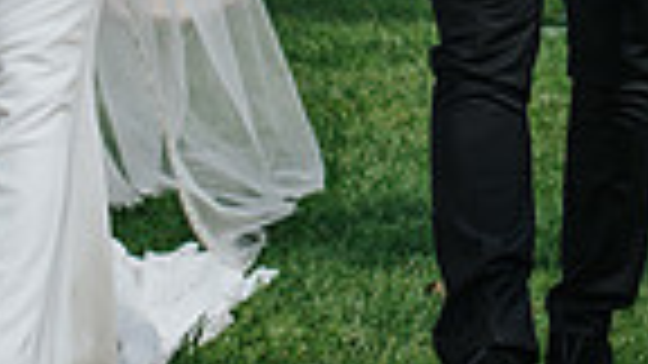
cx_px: 590
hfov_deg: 8.7
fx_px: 4244
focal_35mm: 247
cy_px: -348
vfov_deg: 4.8
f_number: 3.2
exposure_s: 1/1600
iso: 100
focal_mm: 50
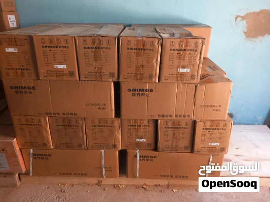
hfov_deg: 65.3
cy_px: 101
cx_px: 135
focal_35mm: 27
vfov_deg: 51.4
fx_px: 211
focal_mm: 4
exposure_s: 1/50
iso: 160
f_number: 1.8
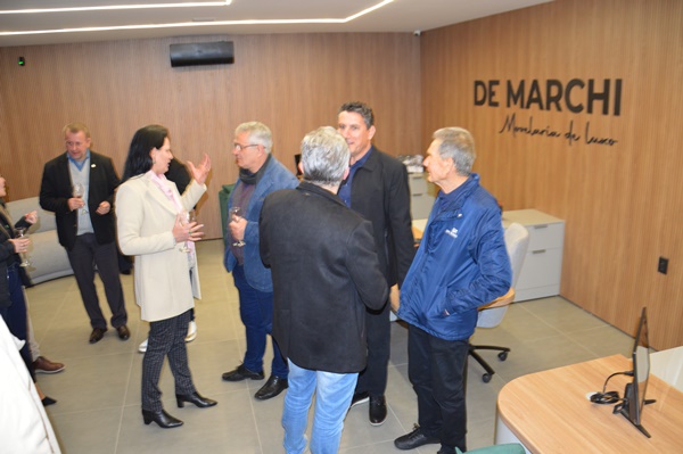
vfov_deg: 25.7
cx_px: 342
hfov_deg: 37.9
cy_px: 227
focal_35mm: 52
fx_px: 995
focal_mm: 35
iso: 720
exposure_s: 1/60
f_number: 4.5
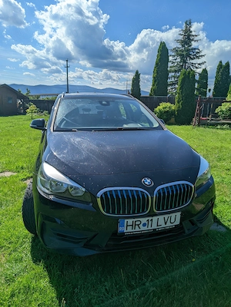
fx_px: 205
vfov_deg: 73.9
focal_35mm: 23
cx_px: 116
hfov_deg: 58.9
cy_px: 154
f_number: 1.8
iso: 90
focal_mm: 5.56
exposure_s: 1/3690
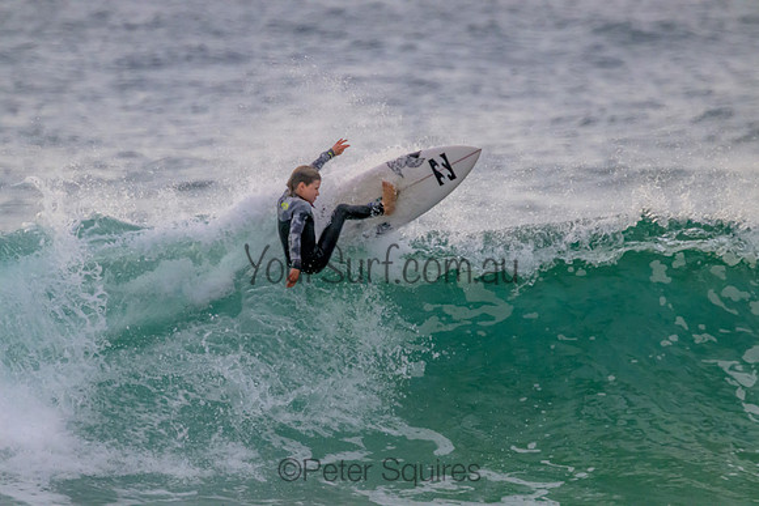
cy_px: 253
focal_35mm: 800
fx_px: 16870
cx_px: 380
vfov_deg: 1.7
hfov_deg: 2.6
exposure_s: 1/2000
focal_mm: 800
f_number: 11
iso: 6400
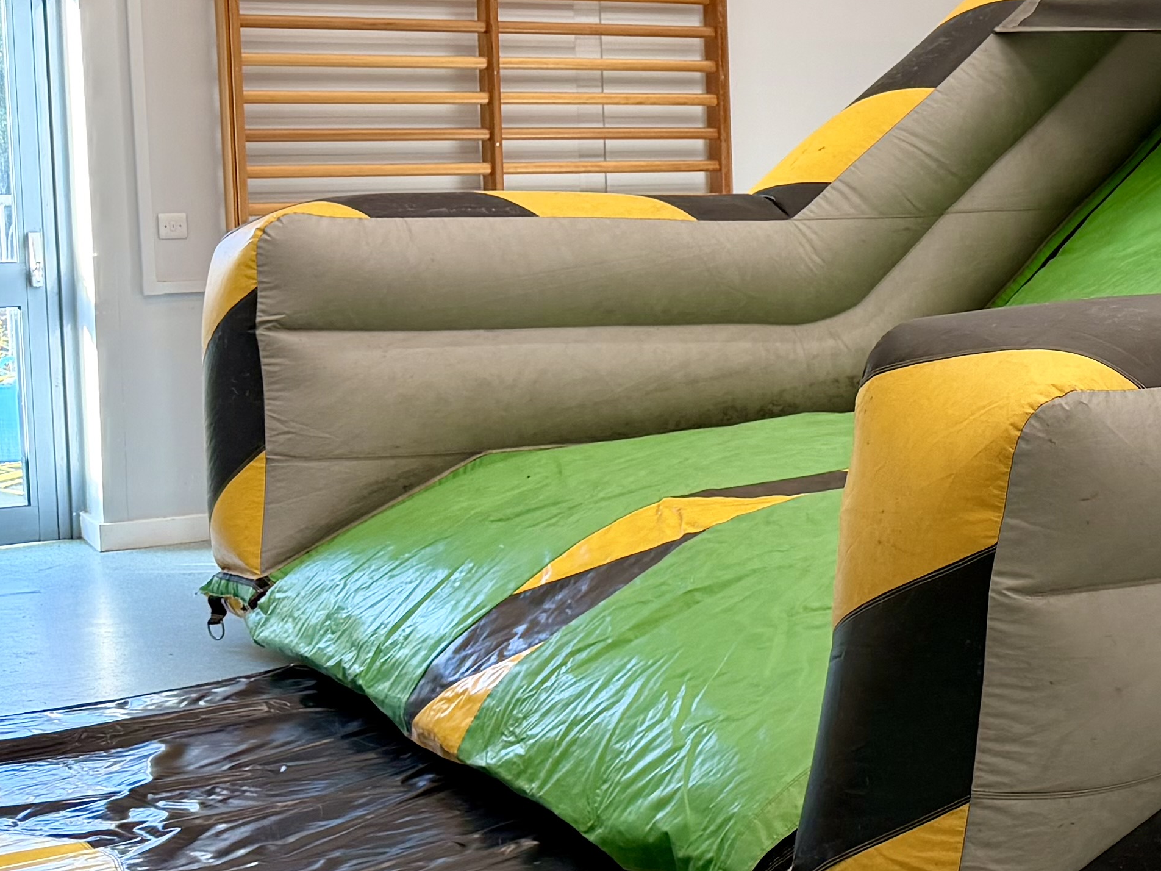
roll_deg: -0.4
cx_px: 1621
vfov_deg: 20.4
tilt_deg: -5.9
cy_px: 329
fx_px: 2415
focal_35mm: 72
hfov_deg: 23.1
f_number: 1.78
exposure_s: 1/100
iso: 100
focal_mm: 6.76
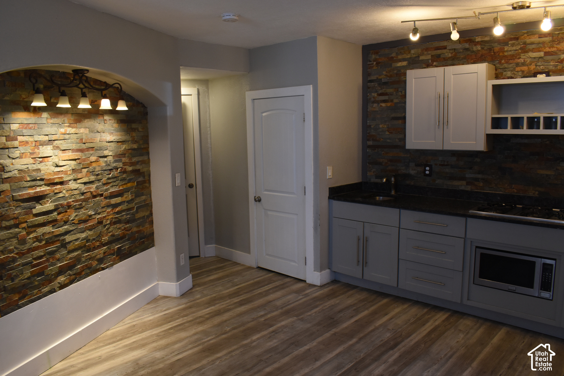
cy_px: 188
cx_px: 282
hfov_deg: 67.4
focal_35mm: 27
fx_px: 423
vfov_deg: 47.9
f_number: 9
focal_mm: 18
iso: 560
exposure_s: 1/25
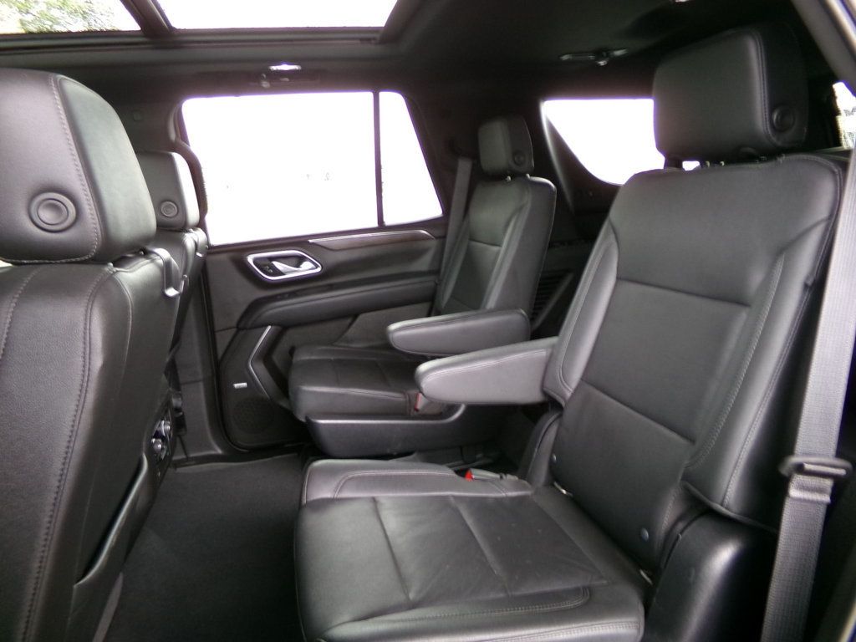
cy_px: 321
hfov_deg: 71.6
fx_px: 593
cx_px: 428
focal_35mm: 24
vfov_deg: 56.8
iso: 225
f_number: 3.7
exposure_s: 1/17
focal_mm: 4.3
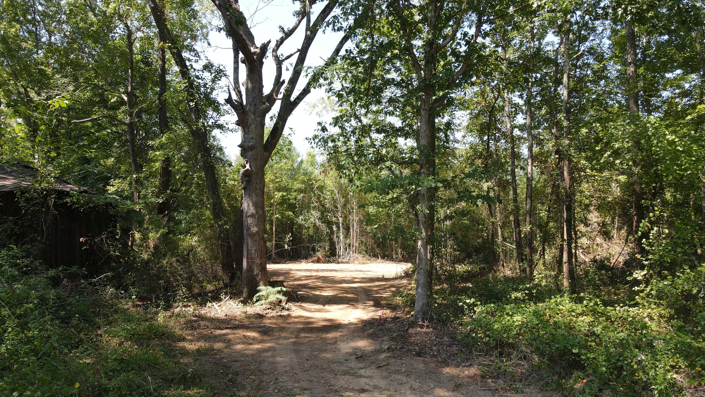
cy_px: 230
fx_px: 505
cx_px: 352
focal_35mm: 27
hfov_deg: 69.9
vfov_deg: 42.8
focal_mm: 4.5
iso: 100
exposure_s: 1/120
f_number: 2.8
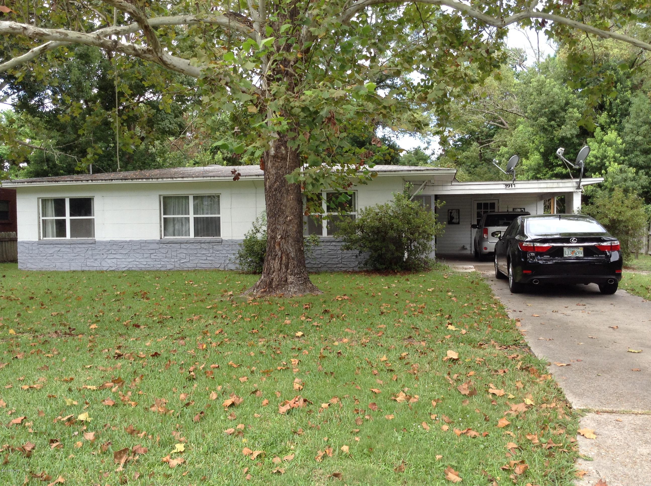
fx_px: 620
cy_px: 243
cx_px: 326
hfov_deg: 55.4
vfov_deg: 42.8
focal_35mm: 33
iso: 25
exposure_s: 1/138
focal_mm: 3.3
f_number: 2.4
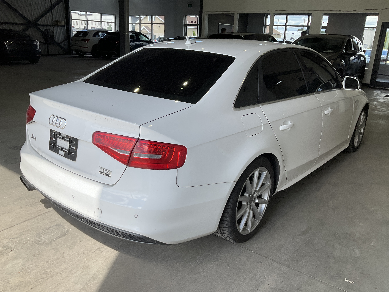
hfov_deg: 61.7
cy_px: 146
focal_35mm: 29
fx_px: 326
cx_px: 194
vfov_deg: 48.2
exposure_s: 1/574
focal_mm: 3
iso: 25
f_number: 1.8
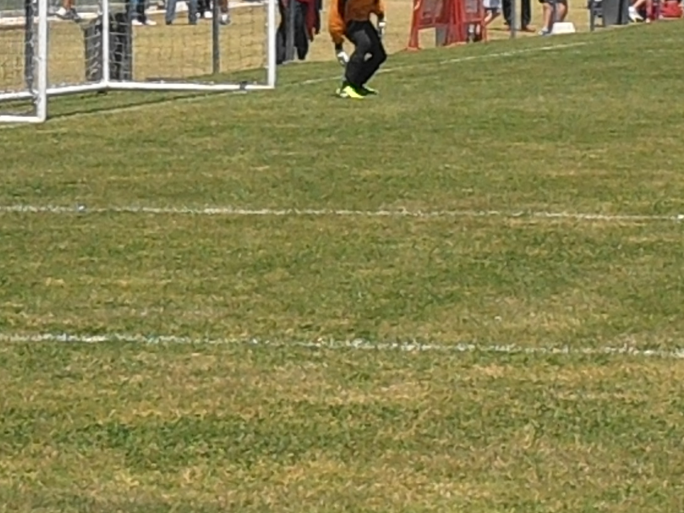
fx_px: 5078
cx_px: 372
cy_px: 75
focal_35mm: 257
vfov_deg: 5.8
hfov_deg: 7.7
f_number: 15
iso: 400
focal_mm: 24.39
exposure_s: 1/320
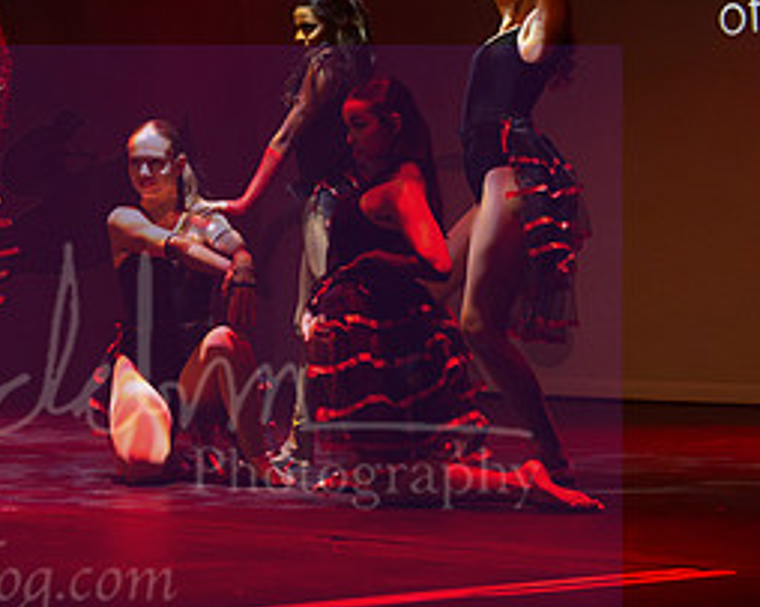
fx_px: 2811
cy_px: 12
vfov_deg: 12.2
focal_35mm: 125
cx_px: -188
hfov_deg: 14.8
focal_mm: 50
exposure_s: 1/200
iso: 4000
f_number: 5
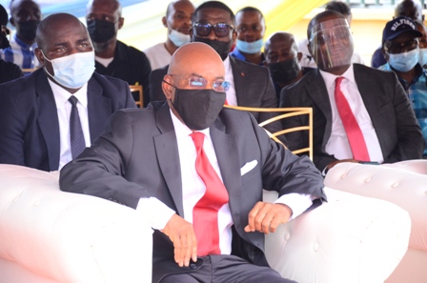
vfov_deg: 8.7
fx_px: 1865
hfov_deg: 13.1
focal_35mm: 158
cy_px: 142
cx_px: 214
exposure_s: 1/100
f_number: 5.6
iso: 800
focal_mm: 105
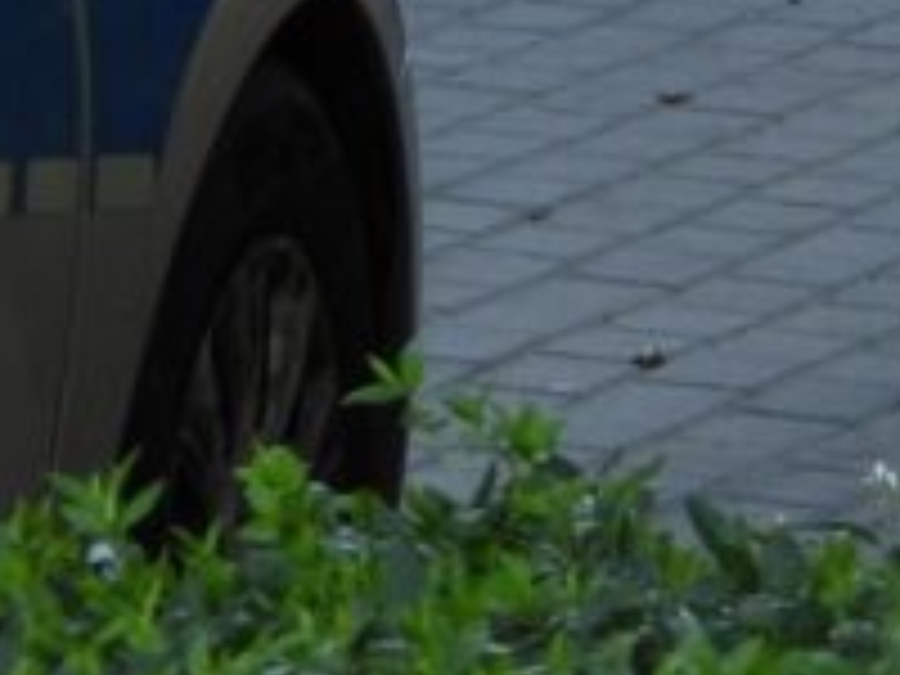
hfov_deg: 2.3
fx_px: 22672
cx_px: 567
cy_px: -824
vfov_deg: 1.7
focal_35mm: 872
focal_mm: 30.5
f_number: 4
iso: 140
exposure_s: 1/60
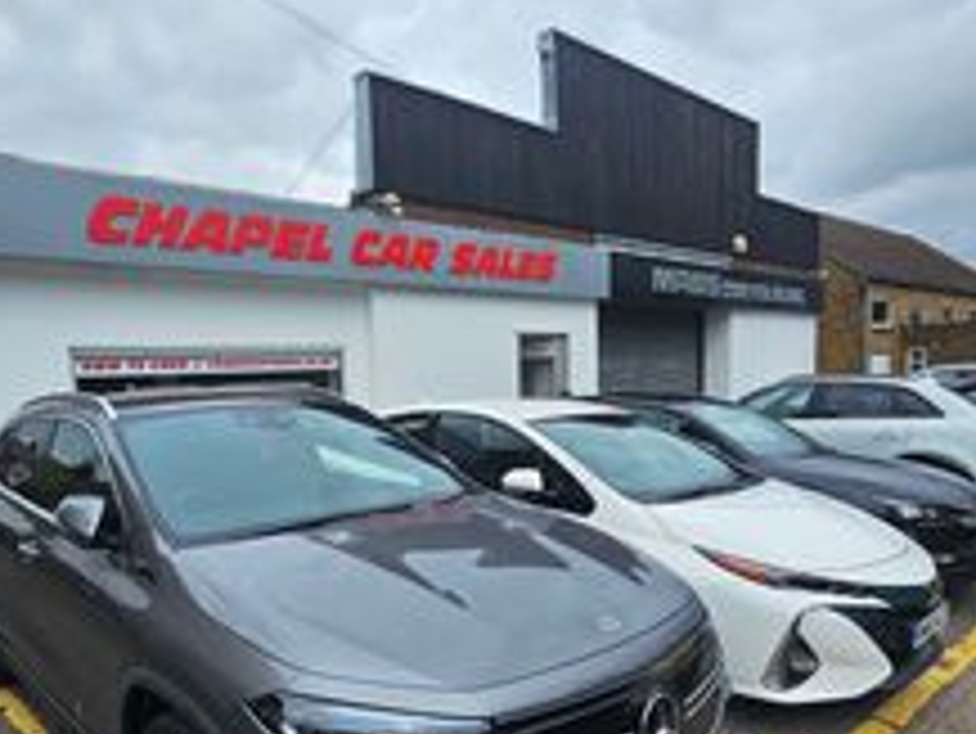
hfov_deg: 70.5
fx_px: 677
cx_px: 369
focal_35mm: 24
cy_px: 468
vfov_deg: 56.0
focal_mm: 2.2
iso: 50
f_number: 2.2
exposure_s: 1/2099
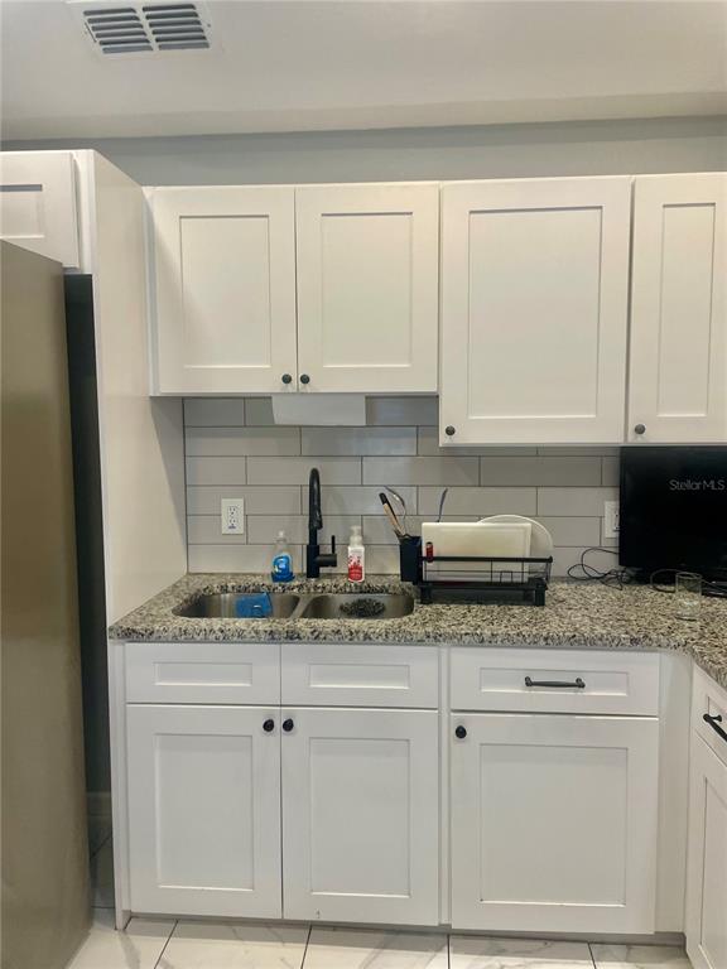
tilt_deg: -3.2
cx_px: 364
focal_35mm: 26
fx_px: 728
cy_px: 484
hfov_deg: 53.1
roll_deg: +0.8
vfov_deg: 67.3
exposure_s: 1/120
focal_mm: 4.2
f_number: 1.6
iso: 100
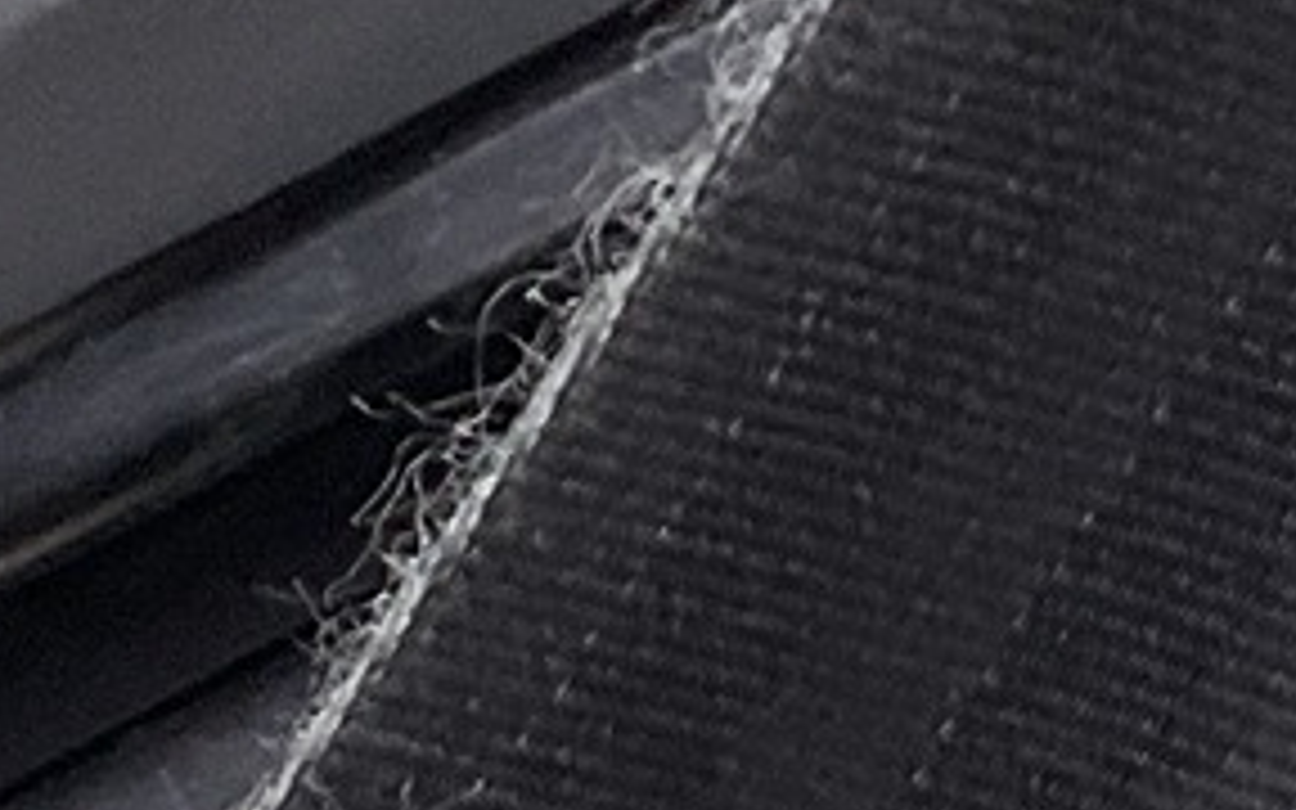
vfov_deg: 6.1
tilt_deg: -70.2
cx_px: 1246
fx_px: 7594
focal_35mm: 215
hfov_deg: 9.7
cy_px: -184
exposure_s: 1/50
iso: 50
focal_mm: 3
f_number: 1.8
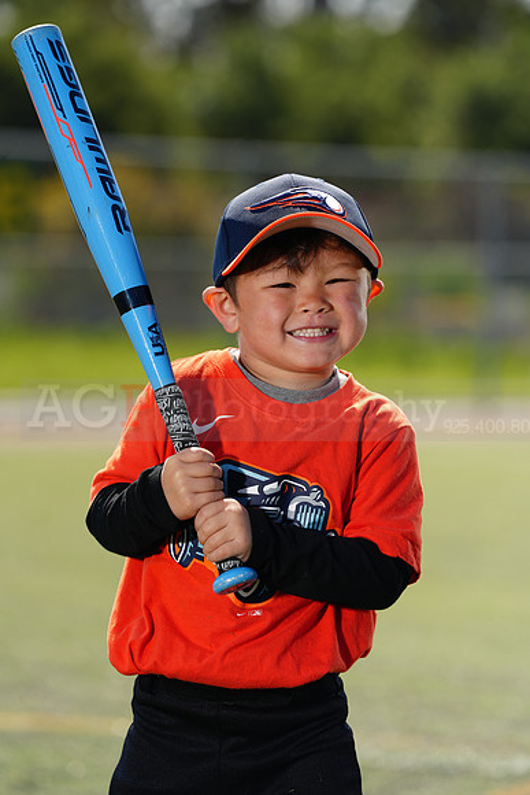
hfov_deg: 6.9
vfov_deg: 10.3
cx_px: 265
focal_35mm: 200
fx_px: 4414
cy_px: 398
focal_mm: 200
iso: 50
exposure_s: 1/250
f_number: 5
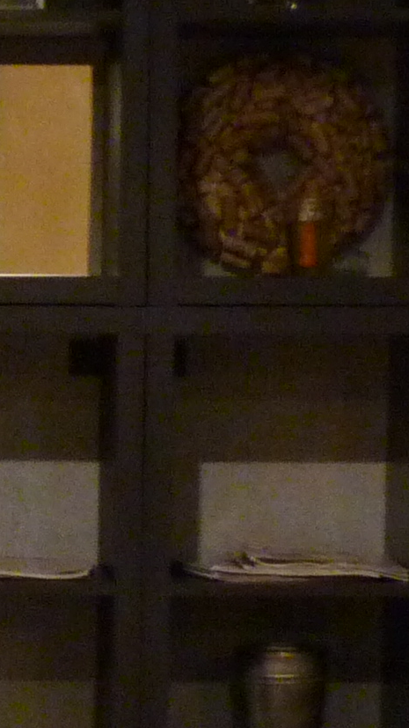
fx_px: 4166
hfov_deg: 5.6
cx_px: -241
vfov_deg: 9.9
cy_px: 832
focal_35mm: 216
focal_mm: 7.3
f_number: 3
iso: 400
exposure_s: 1/5
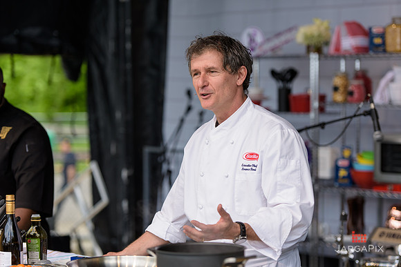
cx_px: 200
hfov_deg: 17.6
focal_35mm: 116
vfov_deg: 11.8
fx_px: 1292
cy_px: 134
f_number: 3.2
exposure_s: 1/1250
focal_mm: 116
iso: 250
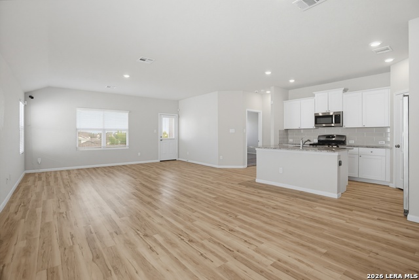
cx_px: 210
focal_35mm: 17
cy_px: 140
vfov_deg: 70.6
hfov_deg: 93.2
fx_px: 198
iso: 100
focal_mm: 17
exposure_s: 1/3.33
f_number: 7.1
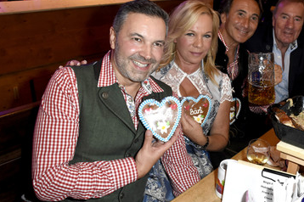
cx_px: 179
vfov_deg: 38.8
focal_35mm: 34
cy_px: 88
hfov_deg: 55.5
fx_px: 287
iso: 1600
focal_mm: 18
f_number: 6.3
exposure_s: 1/60
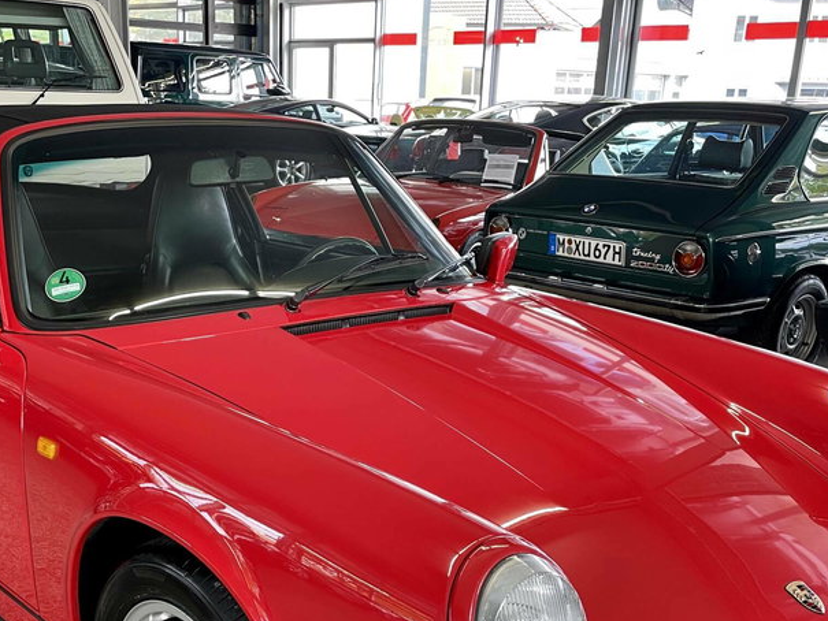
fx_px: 1053
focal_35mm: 44
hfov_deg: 42.8
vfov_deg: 31.9
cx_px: 359
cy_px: 505
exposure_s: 1/50
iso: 80
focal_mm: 4.2
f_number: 1.6
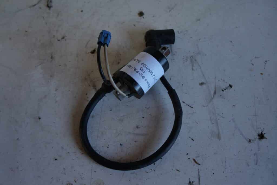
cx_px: 138
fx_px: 208
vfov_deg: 47.9
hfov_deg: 67.4
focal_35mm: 27
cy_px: 92
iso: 200
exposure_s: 1/60
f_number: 4.5
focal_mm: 18
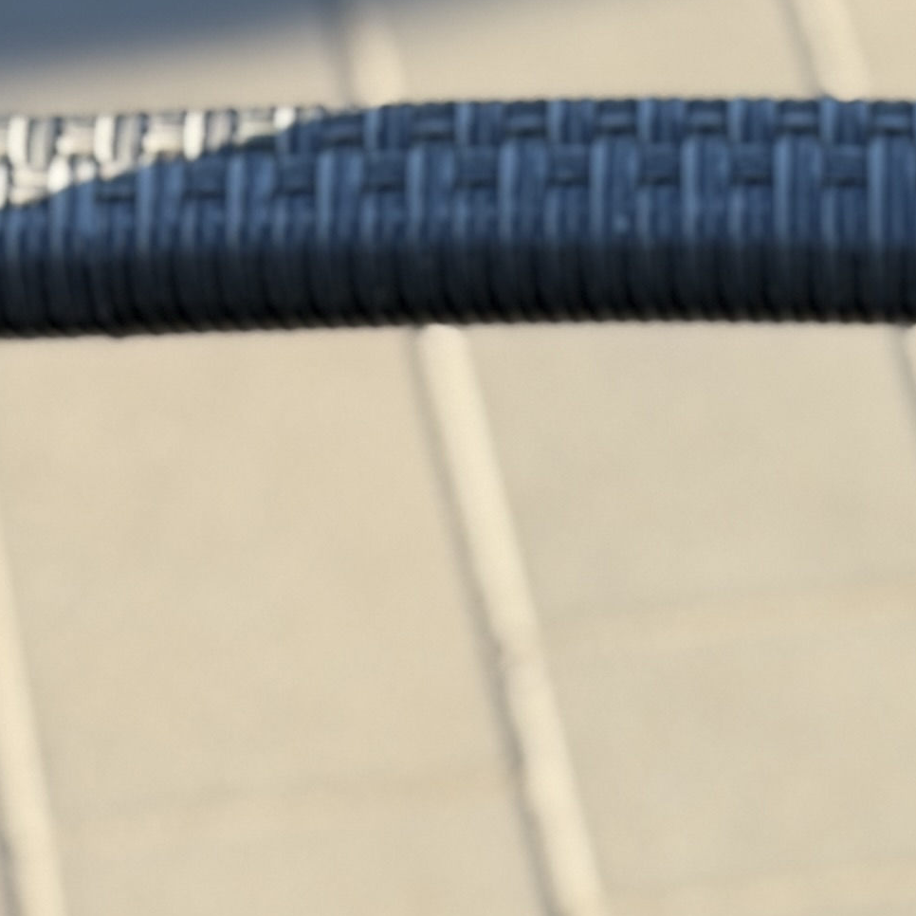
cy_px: 1300
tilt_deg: -52.5
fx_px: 5299
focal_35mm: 177
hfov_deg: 9.8
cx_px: 832
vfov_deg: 9.6
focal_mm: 6.76
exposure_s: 1/1085
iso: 64
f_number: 1.78
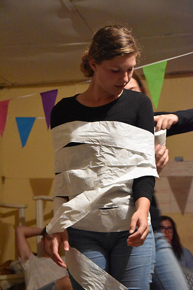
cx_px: 96
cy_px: 145
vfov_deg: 21.9
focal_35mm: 93
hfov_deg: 14.7
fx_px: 747
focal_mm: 62
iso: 12800
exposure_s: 1/50
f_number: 5.3
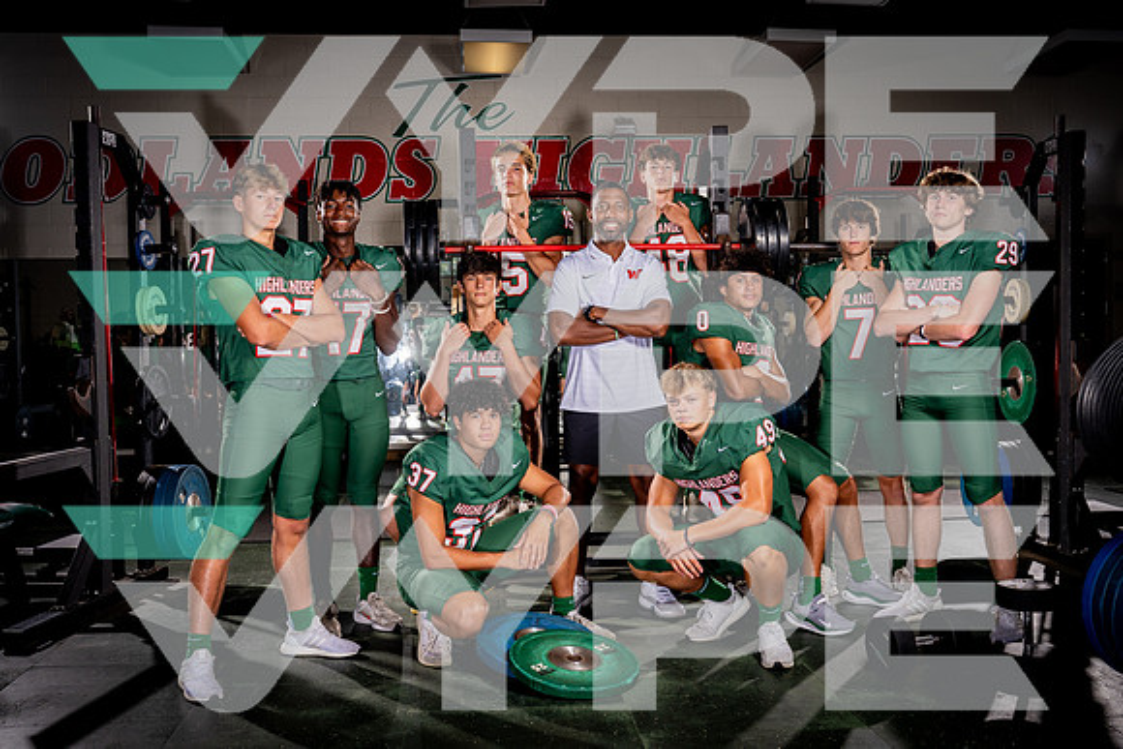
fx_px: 1147
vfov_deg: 36.2
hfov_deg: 52.2
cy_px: 374
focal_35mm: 37
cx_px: 562
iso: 200
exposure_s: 1/250
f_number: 5.6
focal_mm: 36
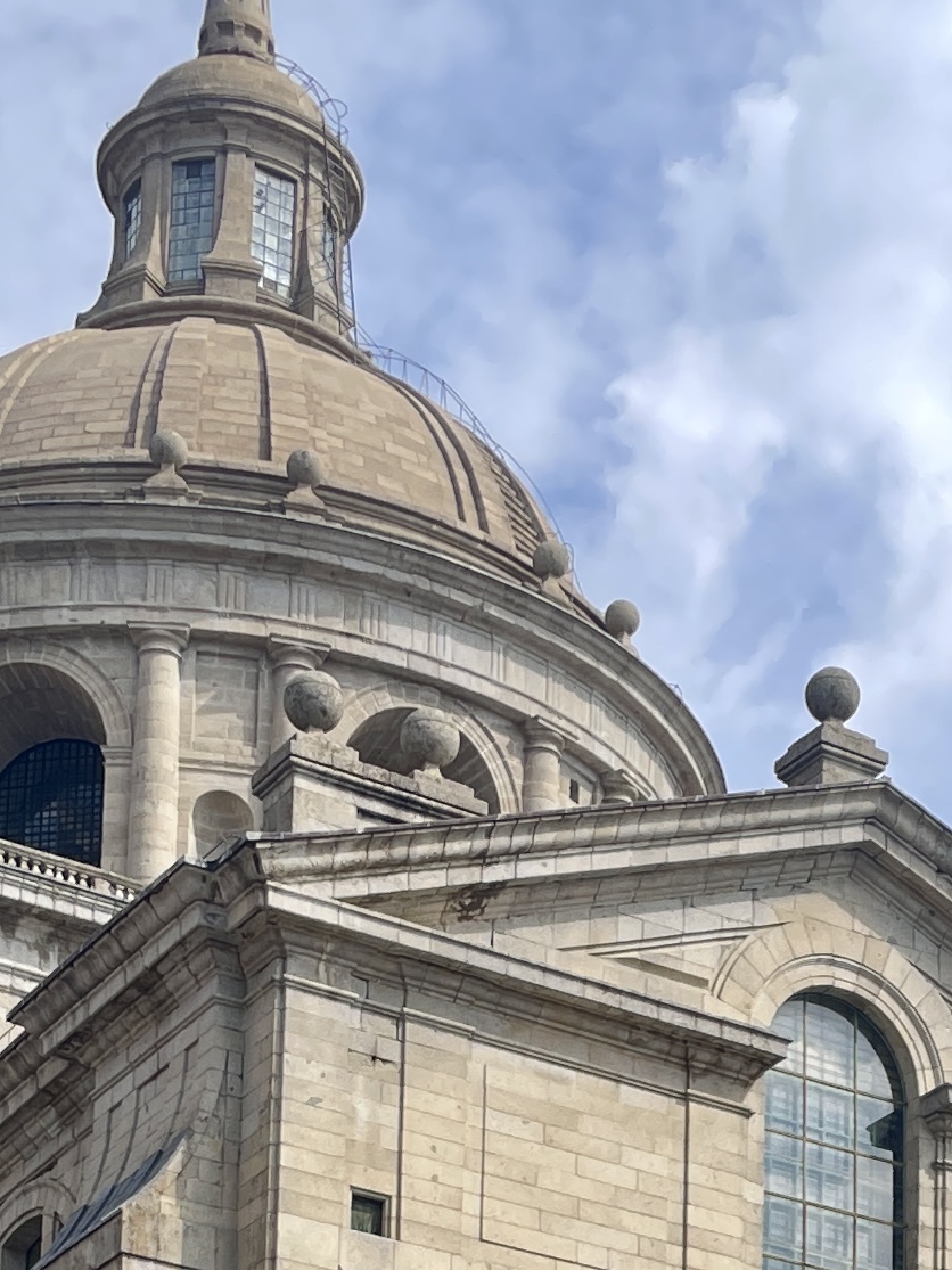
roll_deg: -0.9
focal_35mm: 94
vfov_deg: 18.6
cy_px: 1882
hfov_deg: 15.7
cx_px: 709
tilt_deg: +11.6
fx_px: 3448
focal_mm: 4.2
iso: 32
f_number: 1.6
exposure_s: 1/947
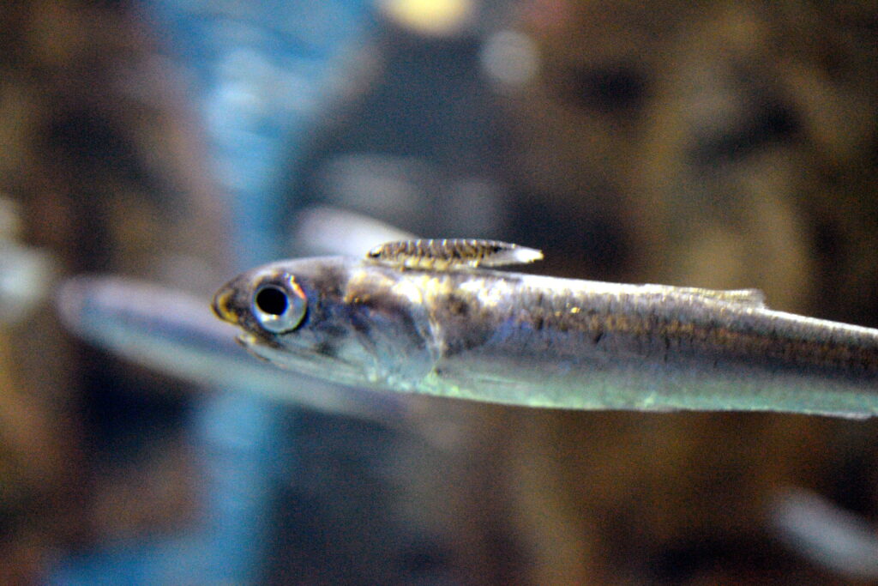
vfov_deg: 16.6
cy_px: 293
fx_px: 2012
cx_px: 439
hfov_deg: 24.6
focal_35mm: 82
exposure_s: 1/40
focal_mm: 55
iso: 3200
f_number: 5.6
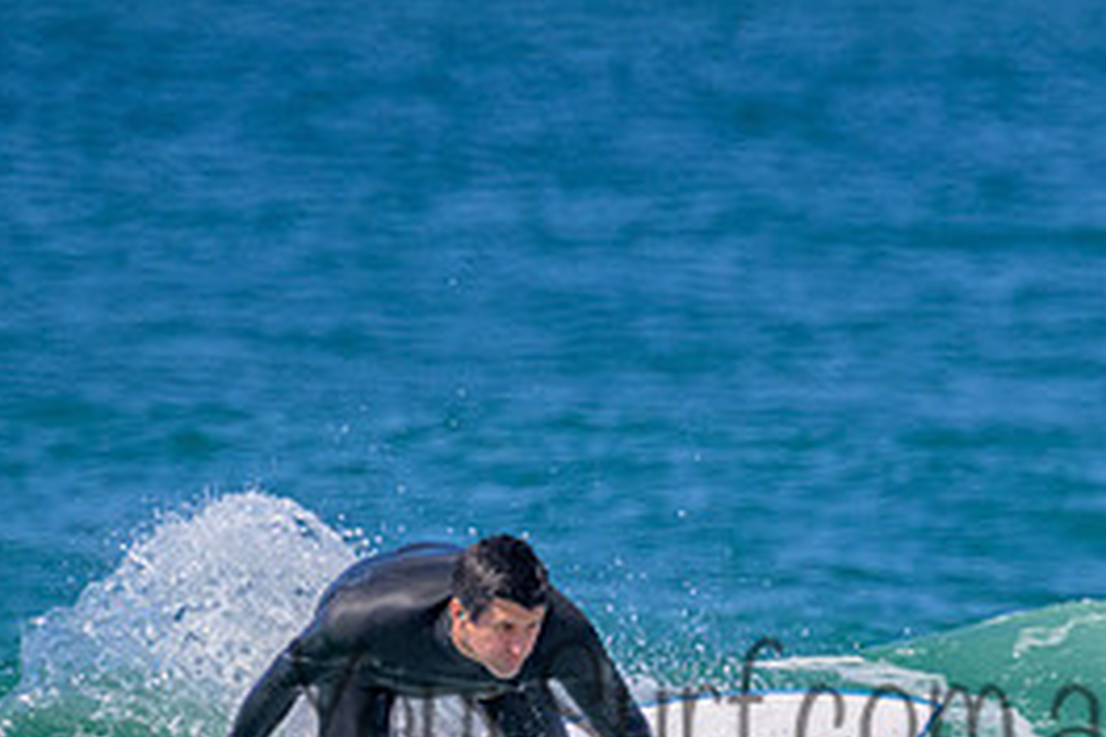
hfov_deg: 1.0
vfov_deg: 0.7
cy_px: 555
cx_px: 890
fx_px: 61624
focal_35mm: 2006
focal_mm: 800
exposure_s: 1/2000
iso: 1800
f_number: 11
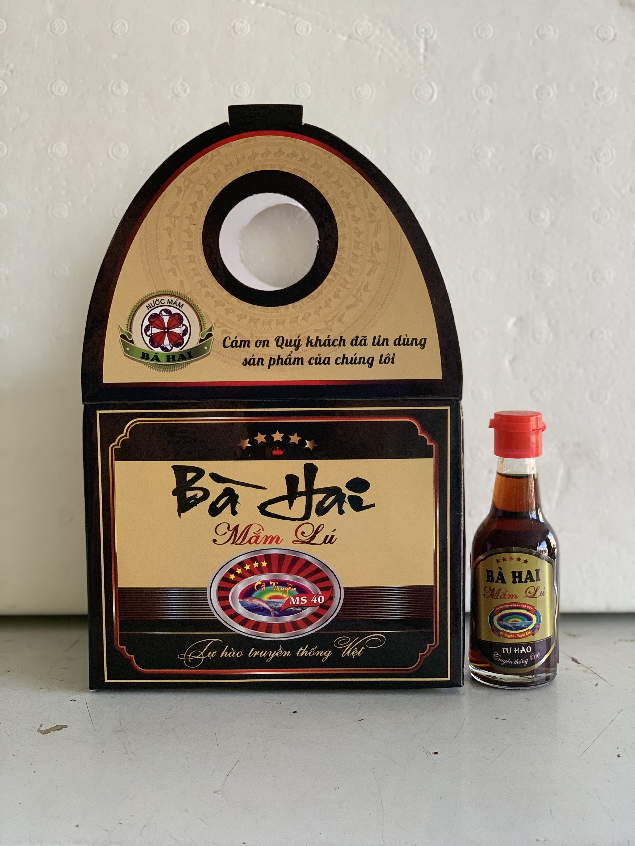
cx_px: 318
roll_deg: -0.2
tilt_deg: -3.7
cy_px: 423
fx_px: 1272
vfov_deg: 36.8
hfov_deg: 28.0
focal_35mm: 52
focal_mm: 6
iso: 100
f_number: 2.4
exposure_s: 1/122
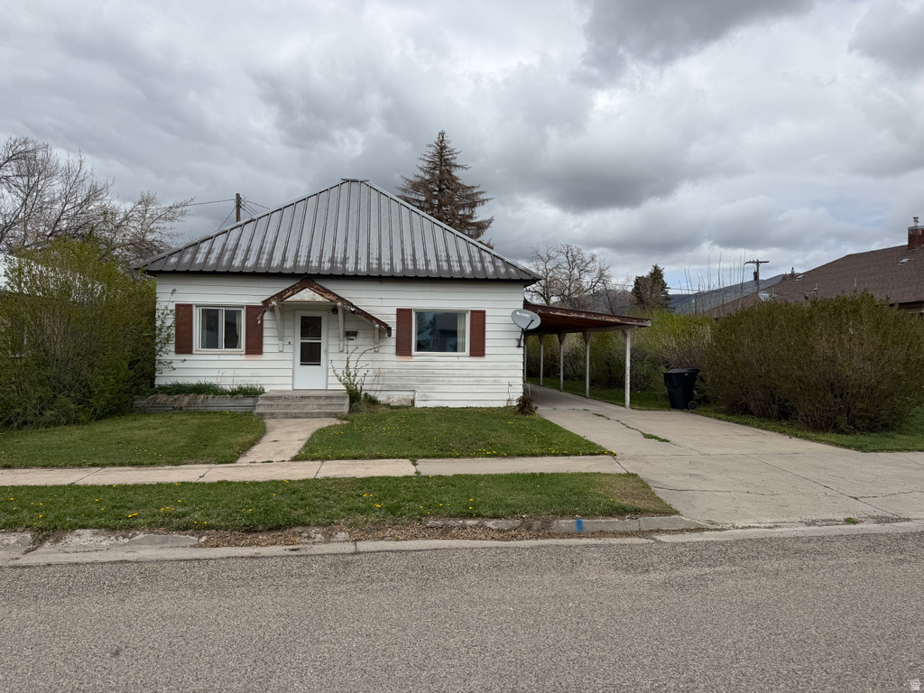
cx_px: 462
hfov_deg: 71.6
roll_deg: -0.9
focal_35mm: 24
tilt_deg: -0.1
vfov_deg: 56.8
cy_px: 346
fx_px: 641
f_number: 1.78
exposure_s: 1/7353
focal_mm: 6.76
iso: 80
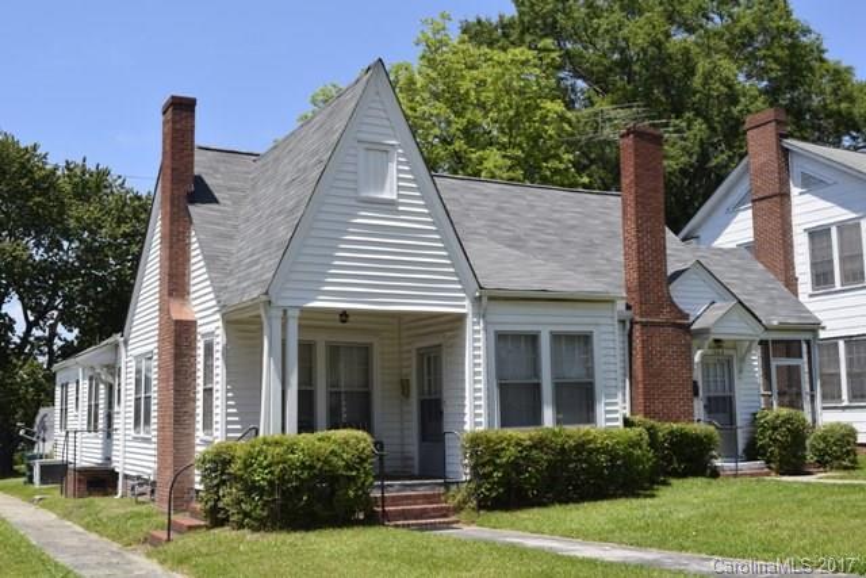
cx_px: 433
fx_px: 1010
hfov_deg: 46.4
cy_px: 289
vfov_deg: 31.9
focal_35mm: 42
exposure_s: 1/400
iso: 200
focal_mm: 28
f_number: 10
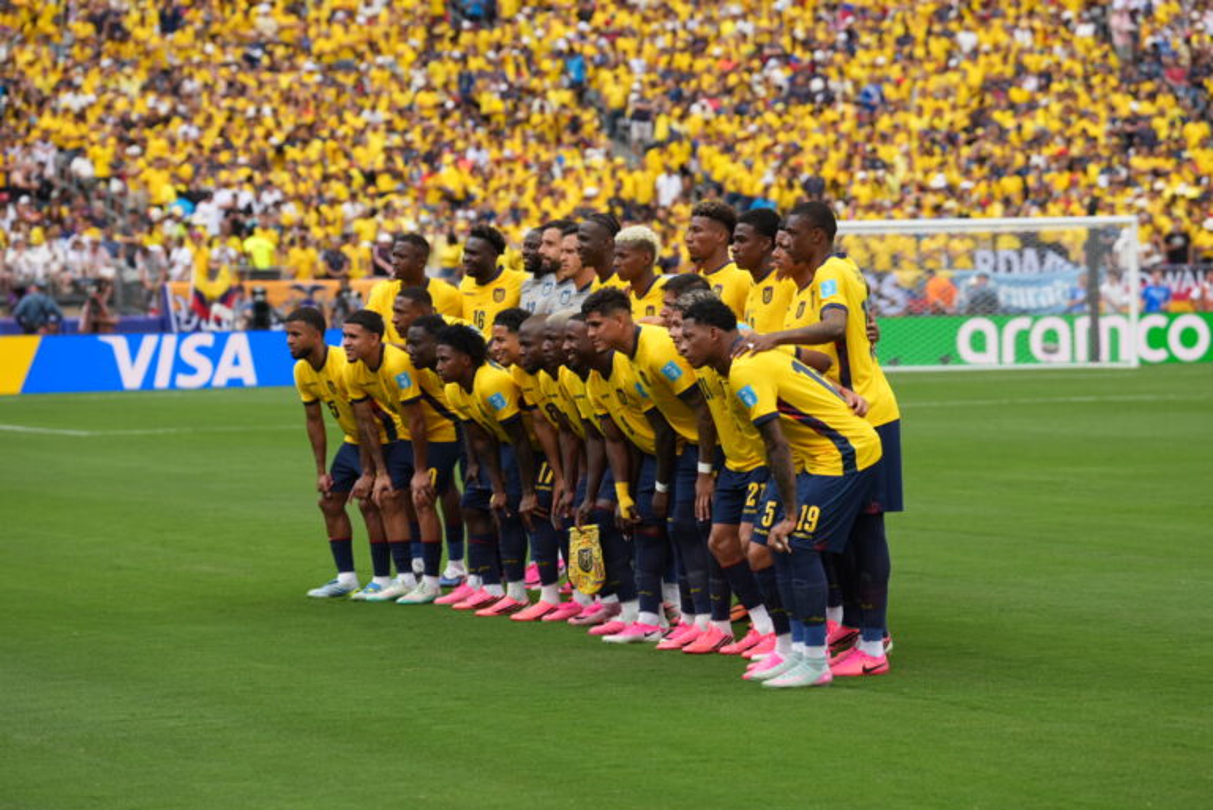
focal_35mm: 124
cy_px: 405
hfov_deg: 16.5
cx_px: 606
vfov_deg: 11.1
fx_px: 4180
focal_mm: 124
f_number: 4
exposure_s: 1/500
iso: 500
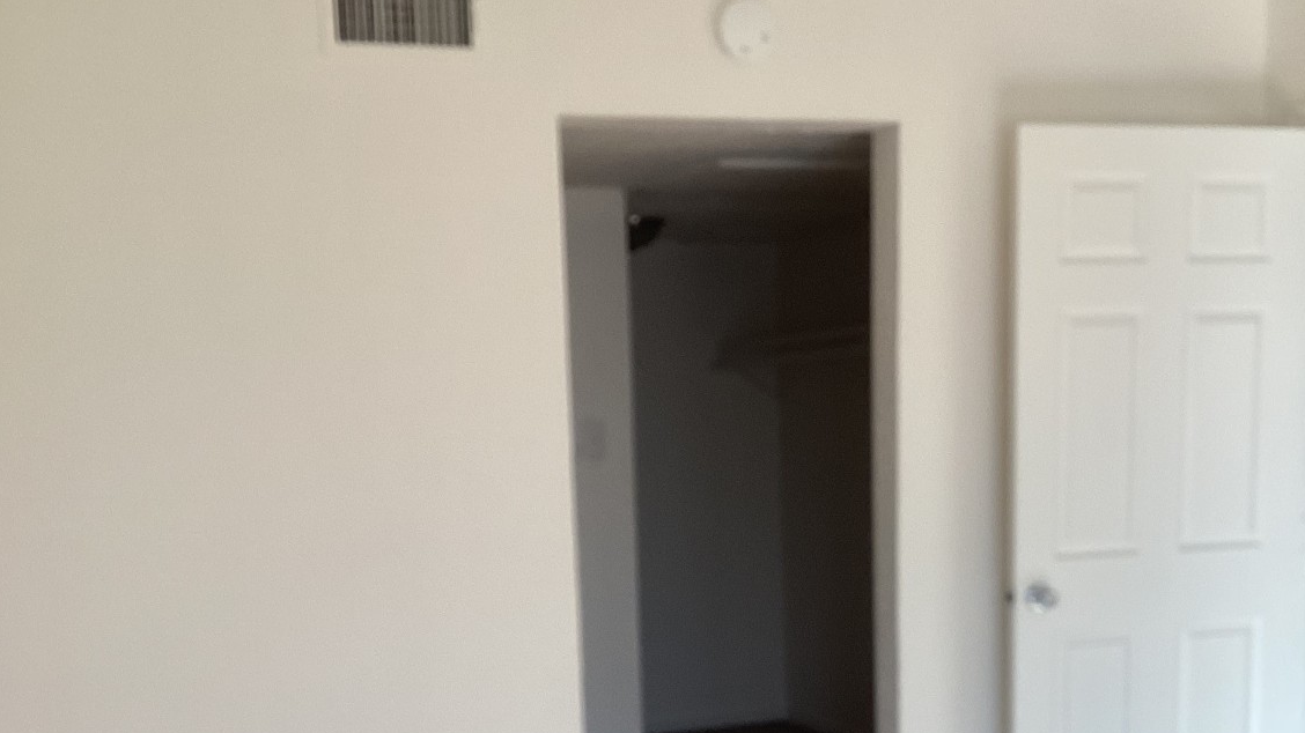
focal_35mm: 46
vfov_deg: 25.1
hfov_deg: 44.6
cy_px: 665
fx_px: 1591
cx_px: 659
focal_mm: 3.3
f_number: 2.4
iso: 64
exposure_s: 1/120
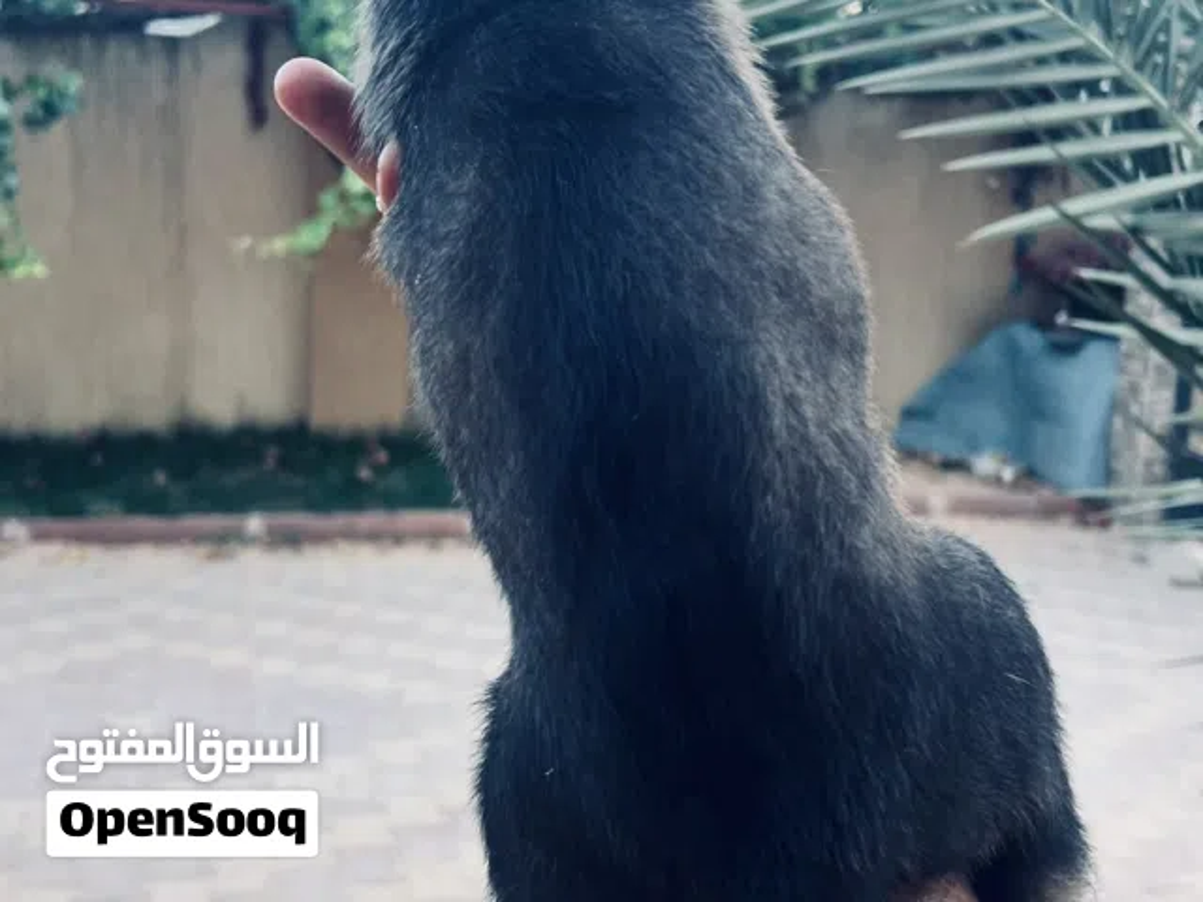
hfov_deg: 67.3
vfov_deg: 53.1
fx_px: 904
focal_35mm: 26
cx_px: 602
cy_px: 451
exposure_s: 1/121
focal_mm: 5.7
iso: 64
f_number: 1.5
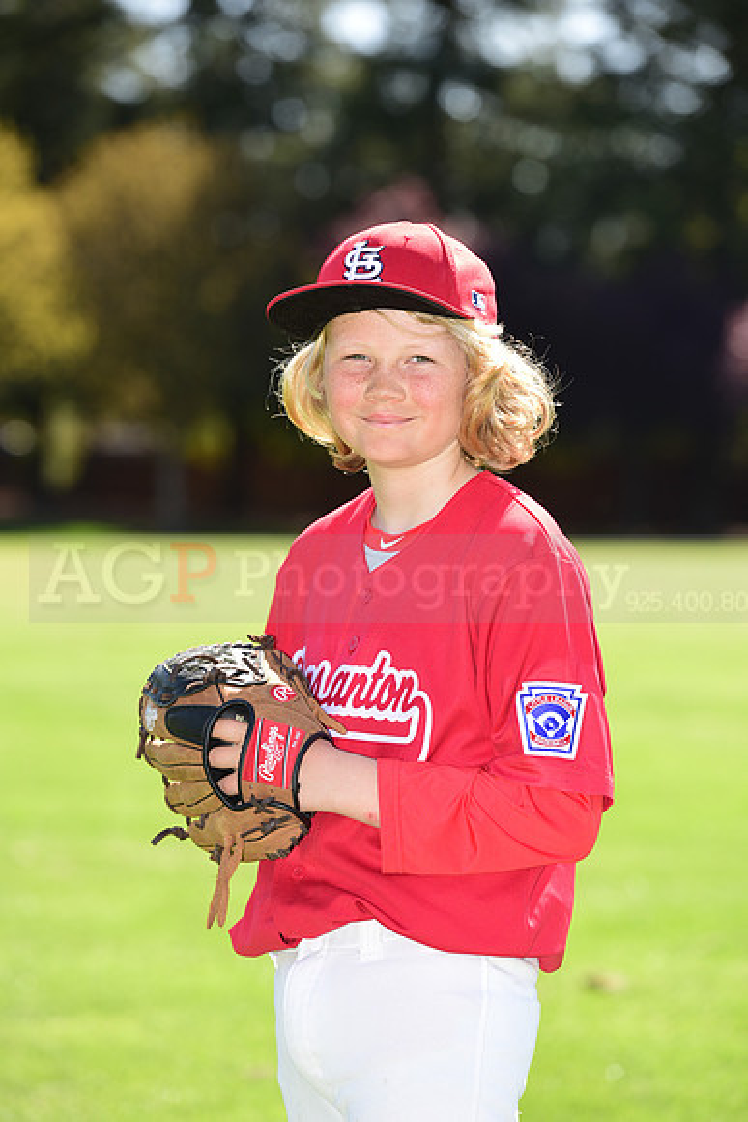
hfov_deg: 7.9
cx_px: 374
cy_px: 561
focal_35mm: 175
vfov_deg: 11.7
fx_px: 5450
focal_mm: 175
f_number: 4.5
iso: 125
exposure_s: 1/320
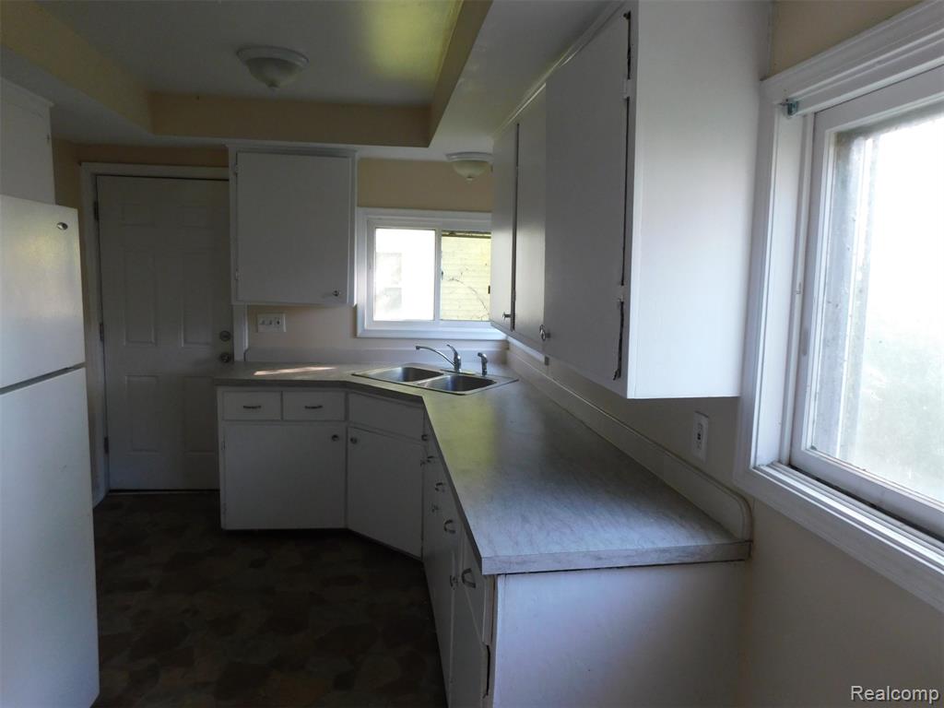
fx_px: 627
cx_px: 472
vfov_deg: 58.9
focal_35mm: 23
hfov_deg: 73.9
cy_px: 354
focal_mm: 4
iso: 180
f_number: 3
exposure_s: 1/30
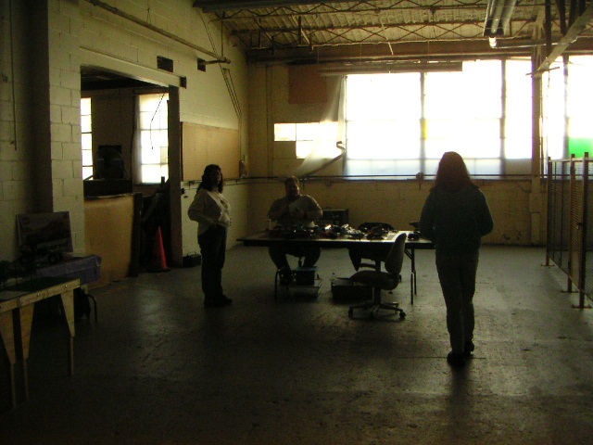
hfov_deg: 50.1
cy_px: 222
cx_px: 296
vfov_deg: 38.7
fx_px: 634
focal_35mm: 37
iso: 400
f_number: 2.8
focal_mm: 4.8
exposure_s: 1/350
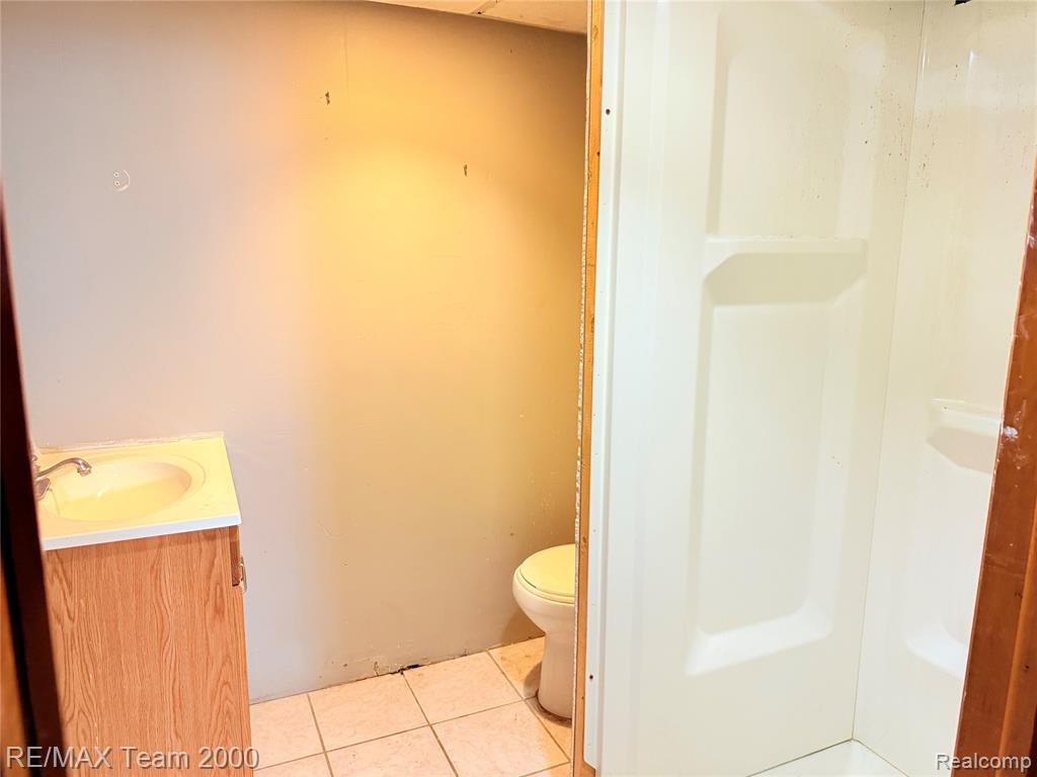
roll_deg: +0.1
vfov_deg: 56.8
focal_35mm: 24
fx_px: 719
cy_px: 388
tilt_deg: -9.9
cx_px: 518
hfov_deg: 71.6
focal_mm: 6.76
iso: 400
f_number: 1.78
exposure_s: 1/60
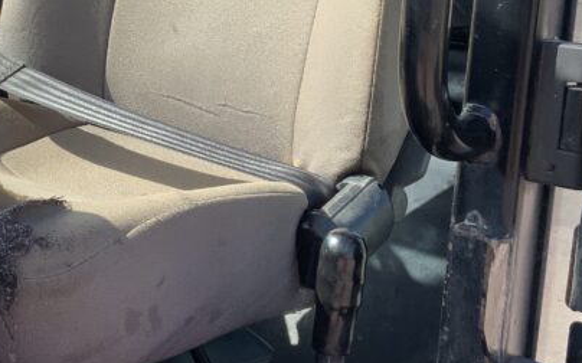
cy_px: 56
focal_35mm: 78
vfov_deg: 16.5
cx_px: 163
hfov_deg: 26.2
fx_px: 1237
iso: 16
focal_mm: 3
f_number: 1.8
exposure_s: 1/439
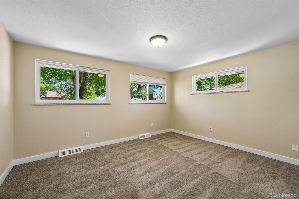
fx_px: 116
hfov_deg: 104.3
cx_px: 150
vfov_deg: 81.2
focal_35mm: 14
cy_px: 100
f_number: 10
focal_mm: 14
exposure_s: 1/30
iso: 400
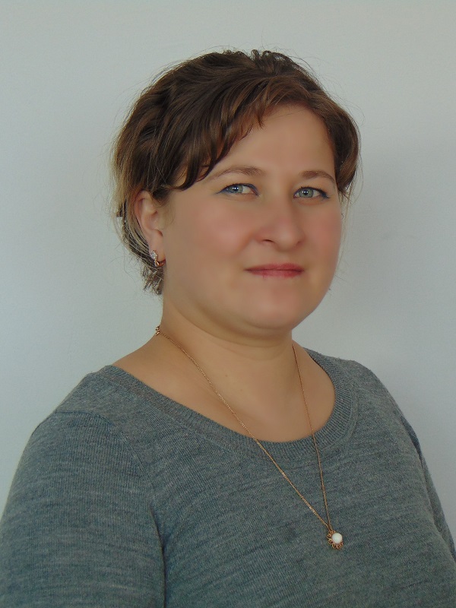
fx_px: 1247
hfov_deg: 20.7
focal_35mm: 71
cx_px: 228
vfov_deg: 27.4
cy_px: 304
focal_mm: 12.8
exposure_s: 1/40
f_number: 3.7
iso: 80
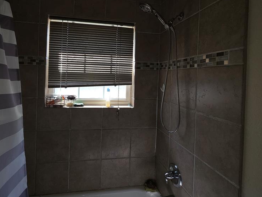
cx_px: 111
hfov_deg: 87.1
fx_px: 136
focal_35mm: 18
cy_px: 80
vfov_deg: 71.0
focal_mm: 2.2
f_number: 1.9
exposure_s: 1/120
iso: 32
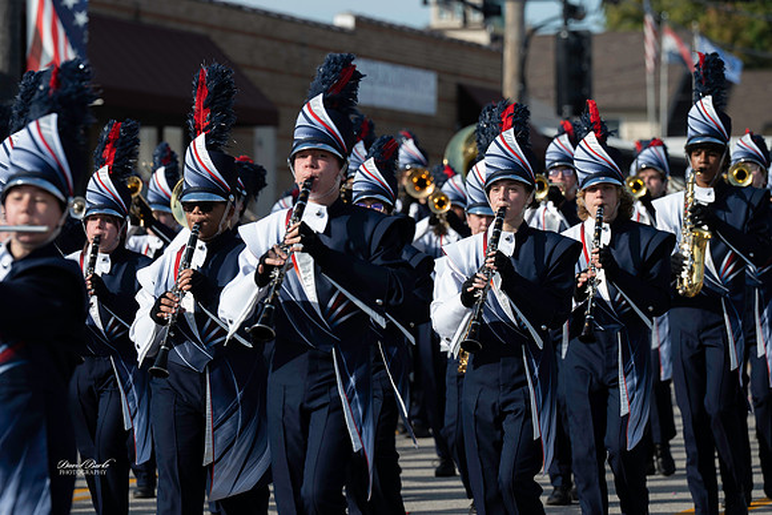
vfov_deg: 6.8
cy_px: 259
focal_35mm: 204
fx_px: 4367
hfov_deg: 10.1
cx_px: 391
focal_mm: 200
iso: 180
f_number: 5.6
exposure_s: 1/640
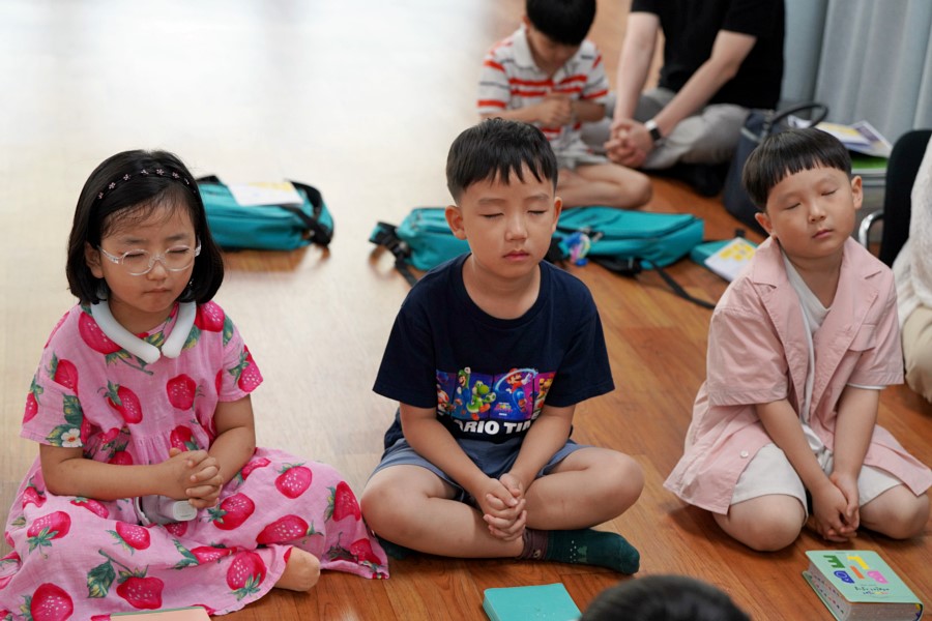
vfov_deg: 19.5
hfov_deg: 28.8
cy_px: 310
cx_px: 466
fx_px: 1812
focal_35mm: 70
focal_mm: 70
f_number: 4
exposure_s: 1/160
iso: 1250
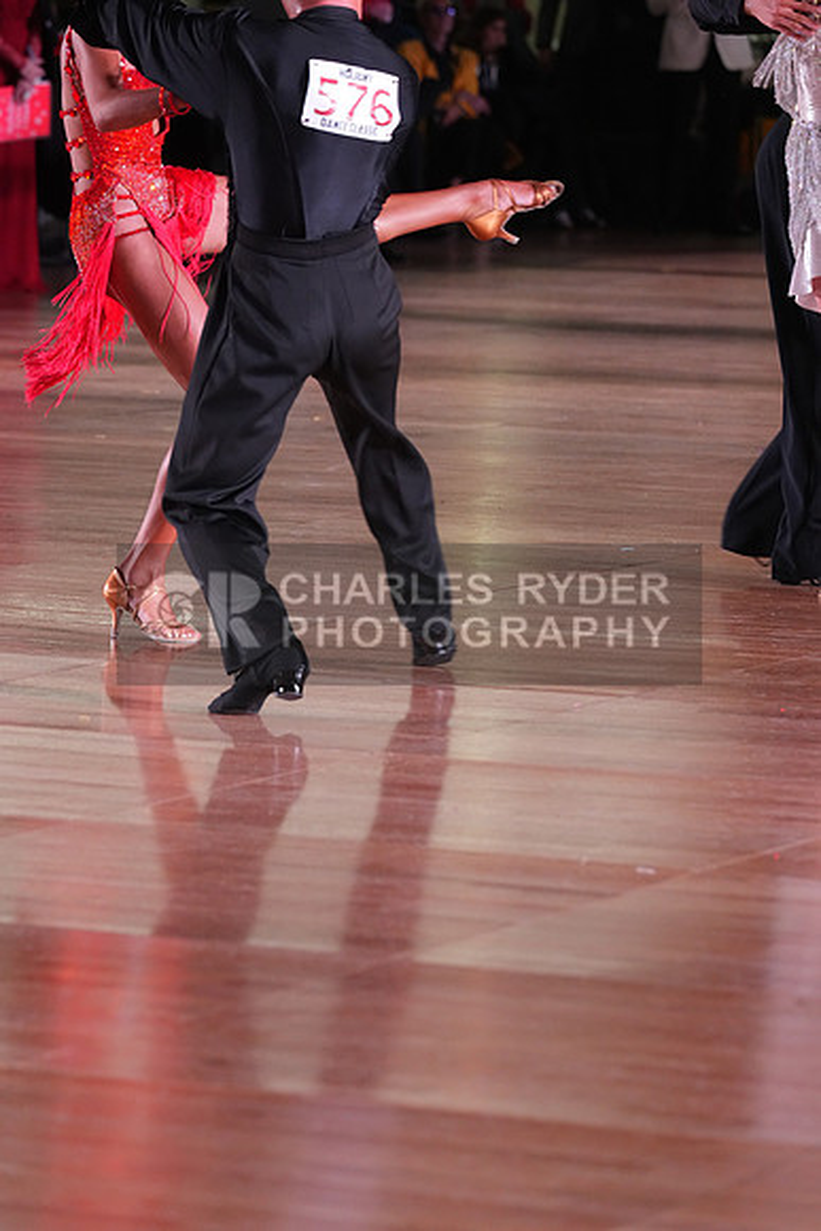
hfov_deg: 6.9
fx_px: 6837
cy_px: 616
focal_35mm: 200
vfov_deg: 10.3
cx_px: 410
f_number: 5.6
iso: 4000
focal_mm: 200
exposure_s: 1/200
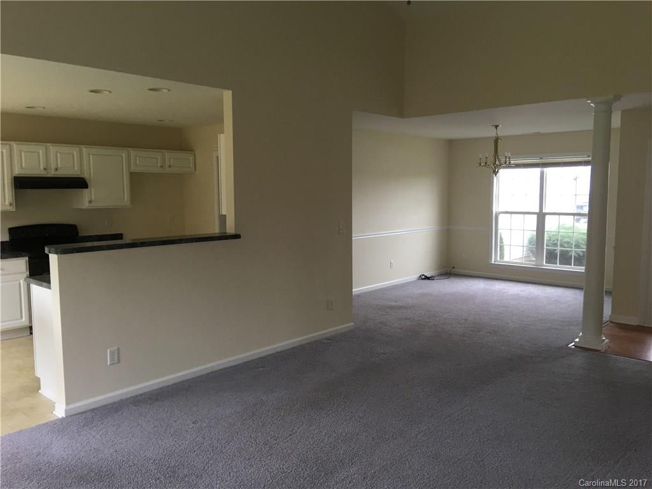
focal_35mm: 29
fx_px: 546
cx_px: 326
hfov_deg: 61.7
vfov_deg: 48.2
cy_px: 244
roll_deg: +0.5
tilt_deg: -5.2
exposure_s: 1/15
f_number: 2.2
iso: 25
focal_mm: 4.15
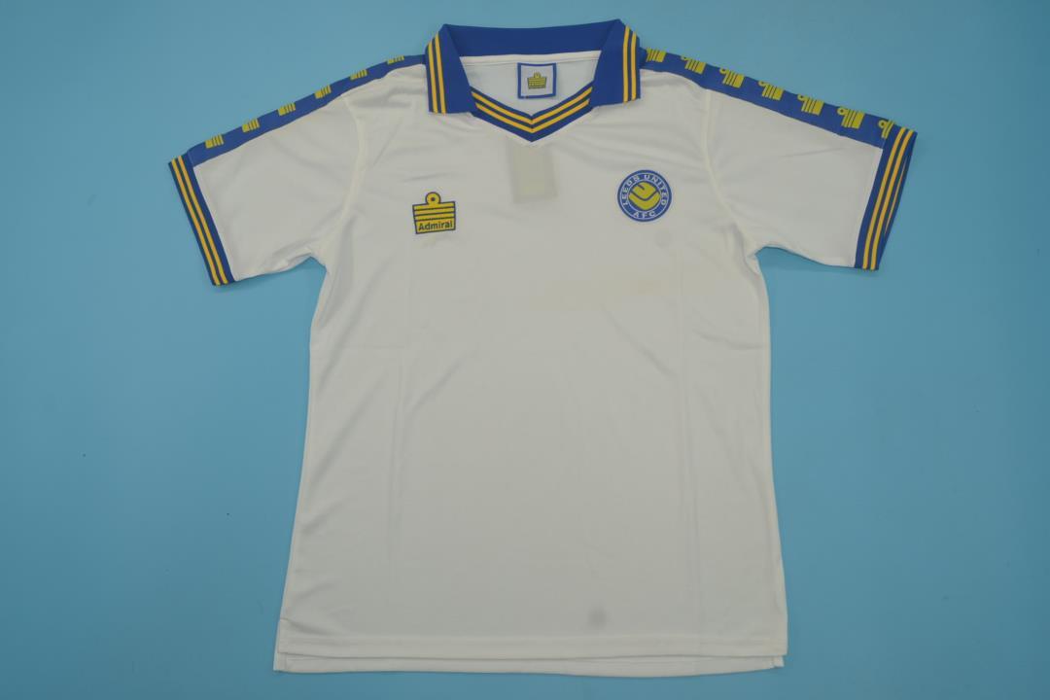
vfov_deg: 40.0
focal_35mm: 33
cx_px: 525
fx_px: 962
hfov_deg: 57.2
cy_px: 350
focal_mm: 22
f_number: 8
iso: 200
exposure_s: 1/80
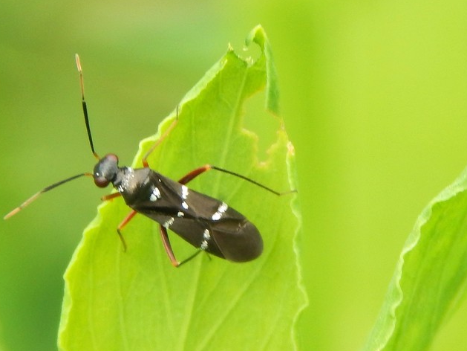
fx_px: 2928
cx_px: 163
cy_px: 181
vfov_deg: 6.8
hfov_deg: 9.1
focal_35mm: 217
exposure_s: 1/60
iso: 125
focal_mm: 28.7
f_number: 5.1
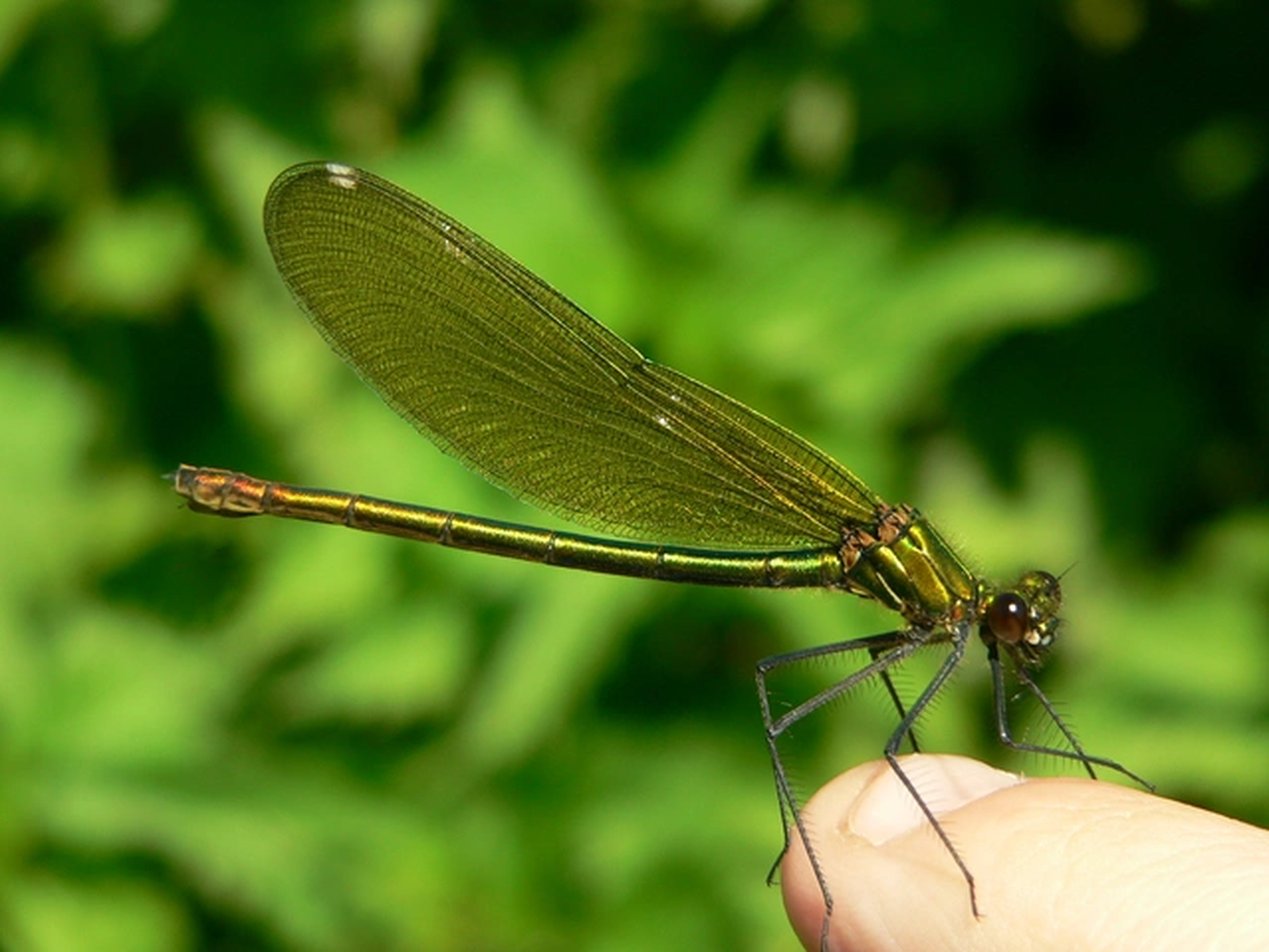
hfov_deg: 20.0
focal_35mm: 98
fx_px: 3593
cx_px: 634
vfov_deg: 15.1
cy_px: 476
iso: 80
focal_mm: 16.2
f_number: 4
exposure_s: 1/400
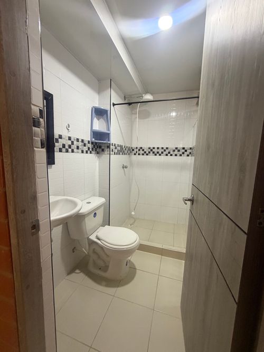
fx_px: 142
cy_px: 176
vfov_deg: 102.1
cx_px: 132
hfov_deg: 85.7
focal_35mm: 14
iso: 500
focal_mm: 2.22
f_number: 2.2
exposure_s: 1/60
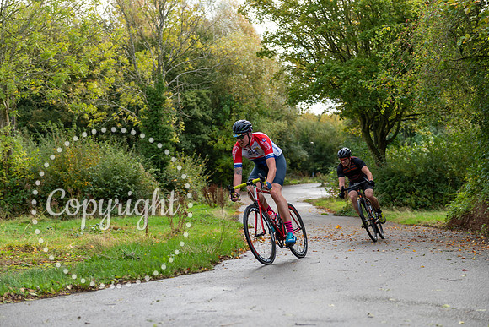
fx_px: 842
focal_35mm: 62
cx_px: 244
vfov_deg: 21.9
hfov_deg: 32.4
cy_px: 164
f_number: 3.2
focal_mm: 62
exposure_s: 1/500
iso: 200
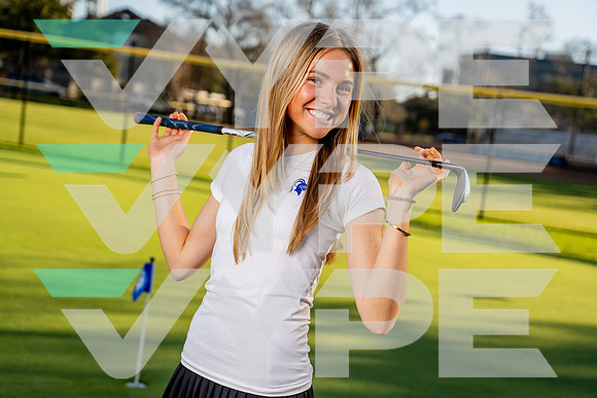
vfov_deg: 21.3
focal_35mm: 64
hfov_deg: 31.4
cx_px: 298
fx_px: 1062
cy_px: 199
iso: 100
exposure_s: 1/800
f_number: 4
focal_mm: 64
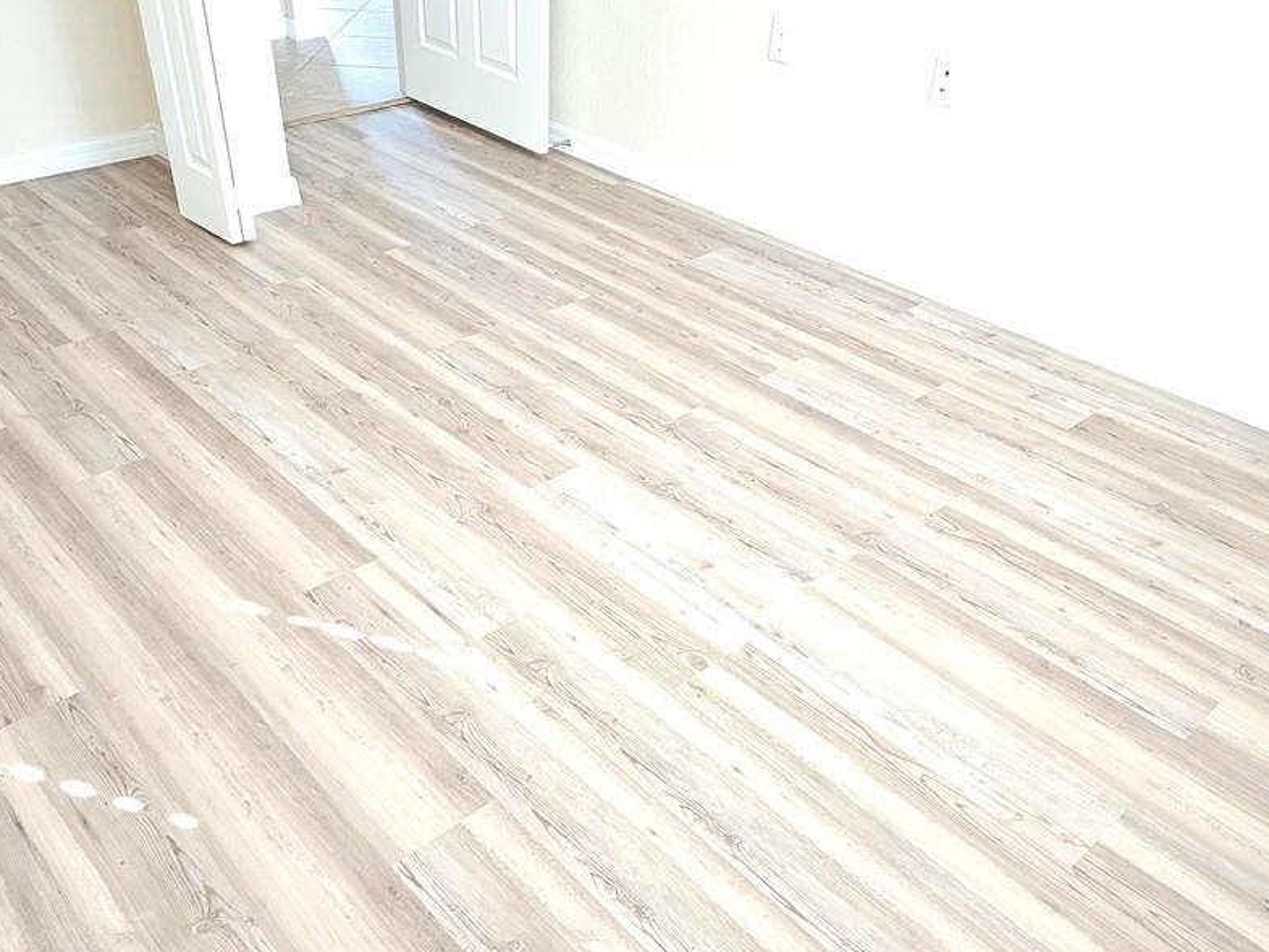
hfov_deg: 59.9
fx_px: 1100
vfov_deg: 46.7
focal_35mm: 30
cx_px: 588
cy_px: 527
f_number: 1.7
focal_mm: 6.3
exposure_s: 1/24
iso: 800
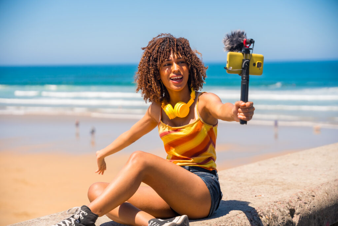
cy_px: 113
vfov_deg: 19.5
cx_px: 169
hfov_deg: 28.8
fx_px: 657
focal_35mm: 70
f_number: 2.8
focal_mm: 70
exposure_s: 1/2500
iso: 100
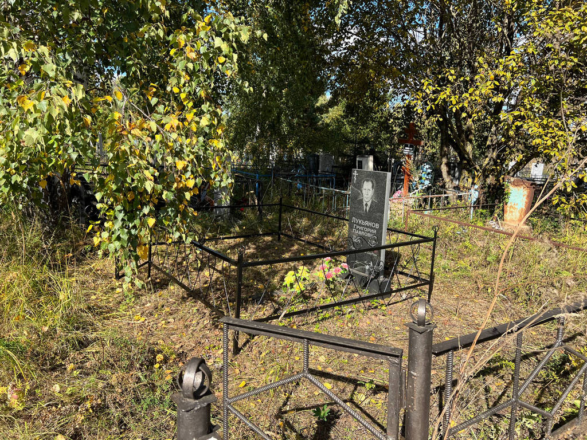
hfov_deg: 67.3
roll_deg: -4.2
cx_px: 294
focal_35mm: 26
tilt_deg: -7.2
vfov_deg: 53.1
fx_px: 441
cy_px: 220
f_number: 1.5
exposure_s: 1/1972
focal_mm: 5.7
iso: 50
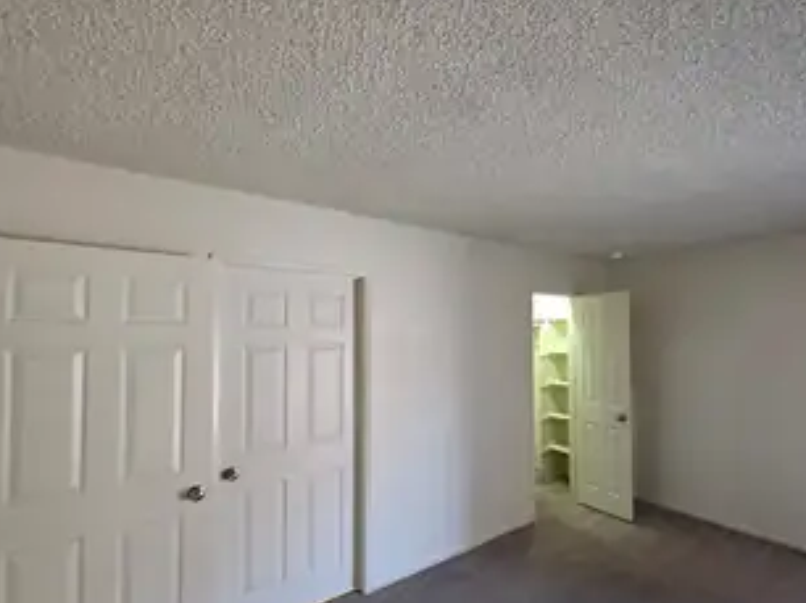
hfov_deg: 88.9
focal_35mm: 17
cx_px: 514
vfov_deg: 74.5
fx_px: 396
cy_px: 329
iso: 500
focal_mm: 2.2
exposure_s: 1/60
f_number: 1.9
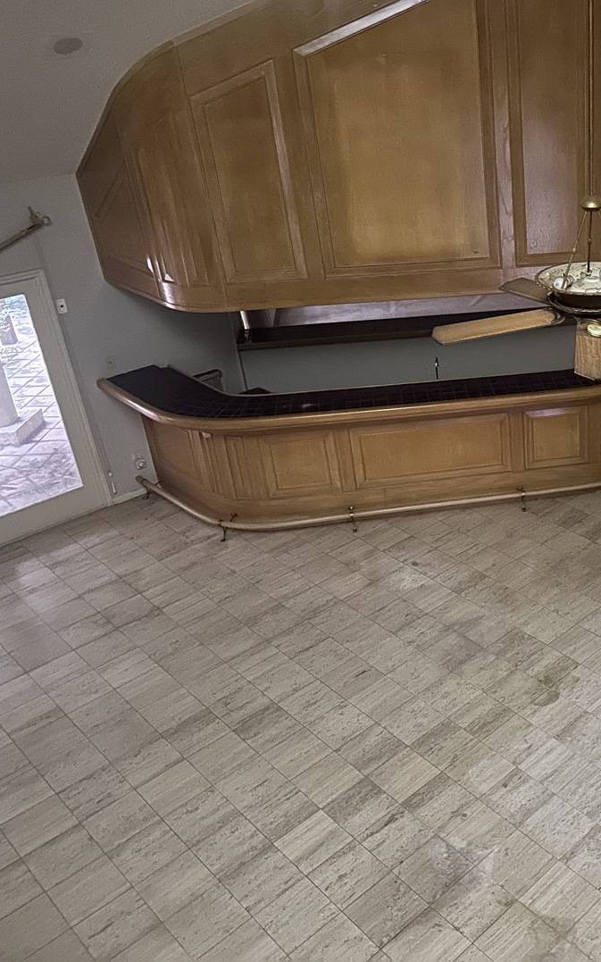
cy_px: 481
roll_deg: +0.7
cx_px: 580
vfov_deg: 56.7
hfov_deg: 34.4
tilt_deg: -30.2
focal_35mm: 34
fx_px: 891
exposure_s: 1/28
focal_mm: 6.86
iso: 2000
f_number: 1.78
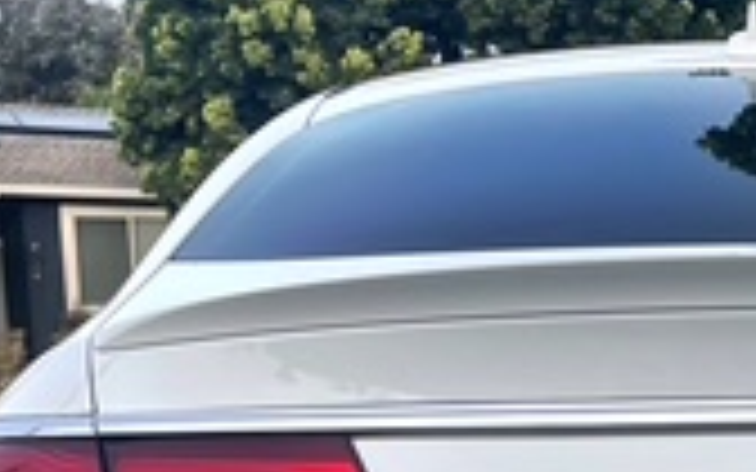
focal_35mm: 105
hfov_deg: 19.0
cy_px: 724
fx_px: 2163
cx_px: 846
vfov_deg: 11.9
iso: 32
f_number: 1.6
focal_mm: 5.1
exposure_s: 1/672
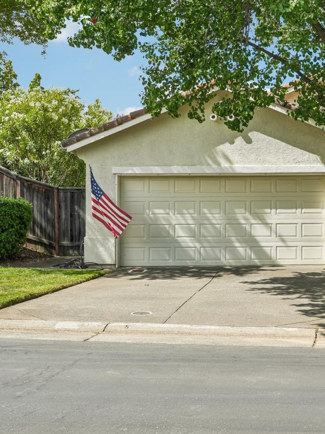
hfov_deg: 26.4
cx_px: 310
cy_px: 215
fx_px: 662
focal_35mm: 53
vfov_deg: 36.3
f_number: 8
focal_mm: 30.5
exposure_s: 1/125
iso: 100
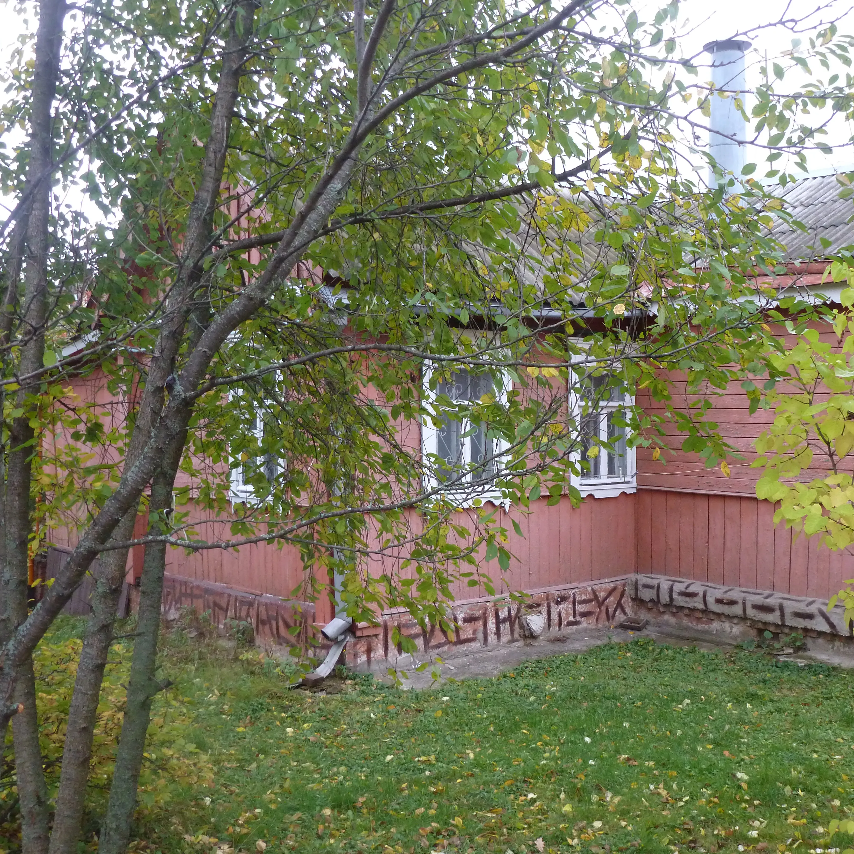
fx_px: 1005
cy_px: 421
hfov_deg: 45.7
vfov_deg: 46.0
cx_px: 531
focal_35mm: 36
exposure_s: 1/60
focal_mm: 5.4
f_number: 3.5
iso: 250
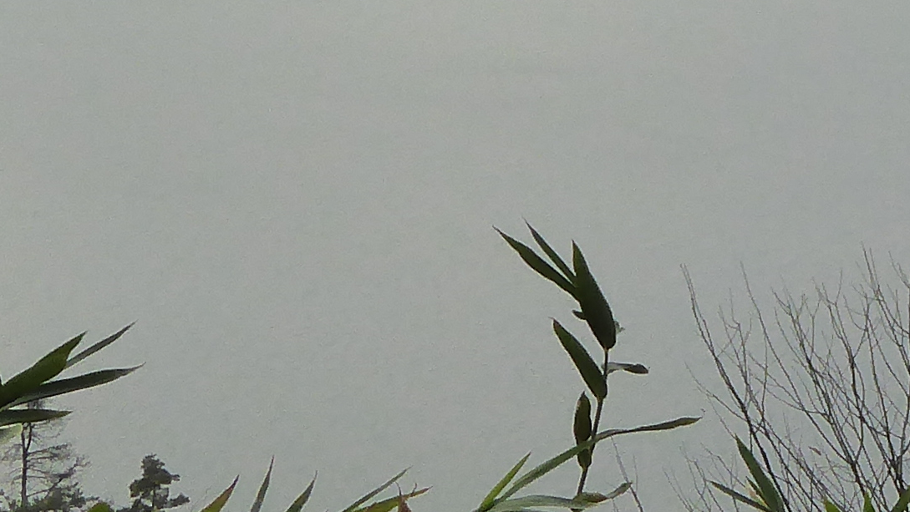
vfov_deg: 6.3
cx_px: 824
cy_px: -103
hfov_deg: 11.2
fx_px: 4610
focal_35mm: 191
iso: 200
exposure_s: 1/500
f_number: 3.7
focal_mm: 6.7
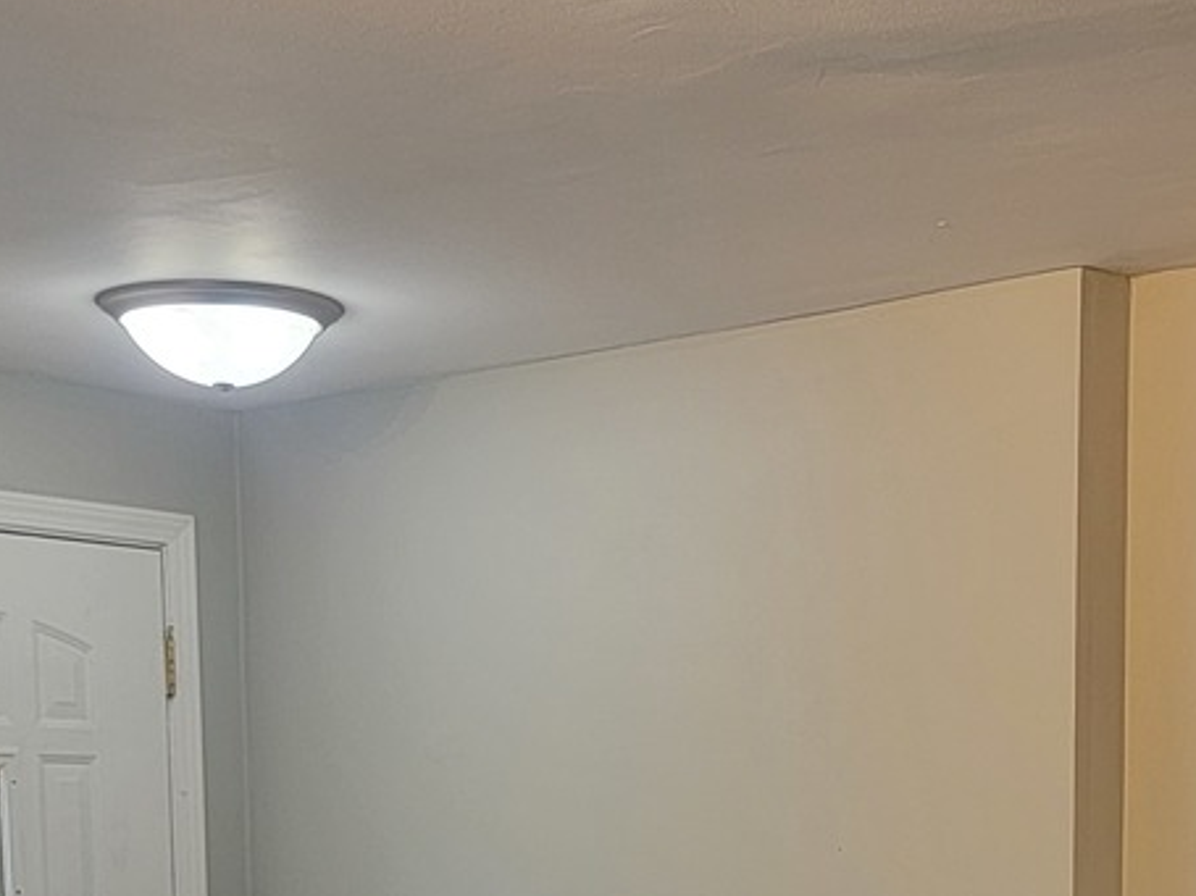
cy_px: 1135
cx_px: 741
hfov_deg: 25.6
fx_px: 2625
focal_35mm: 76
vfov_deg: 18.2
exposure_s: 1/120
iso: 125
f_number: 1.8
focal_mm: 6.7
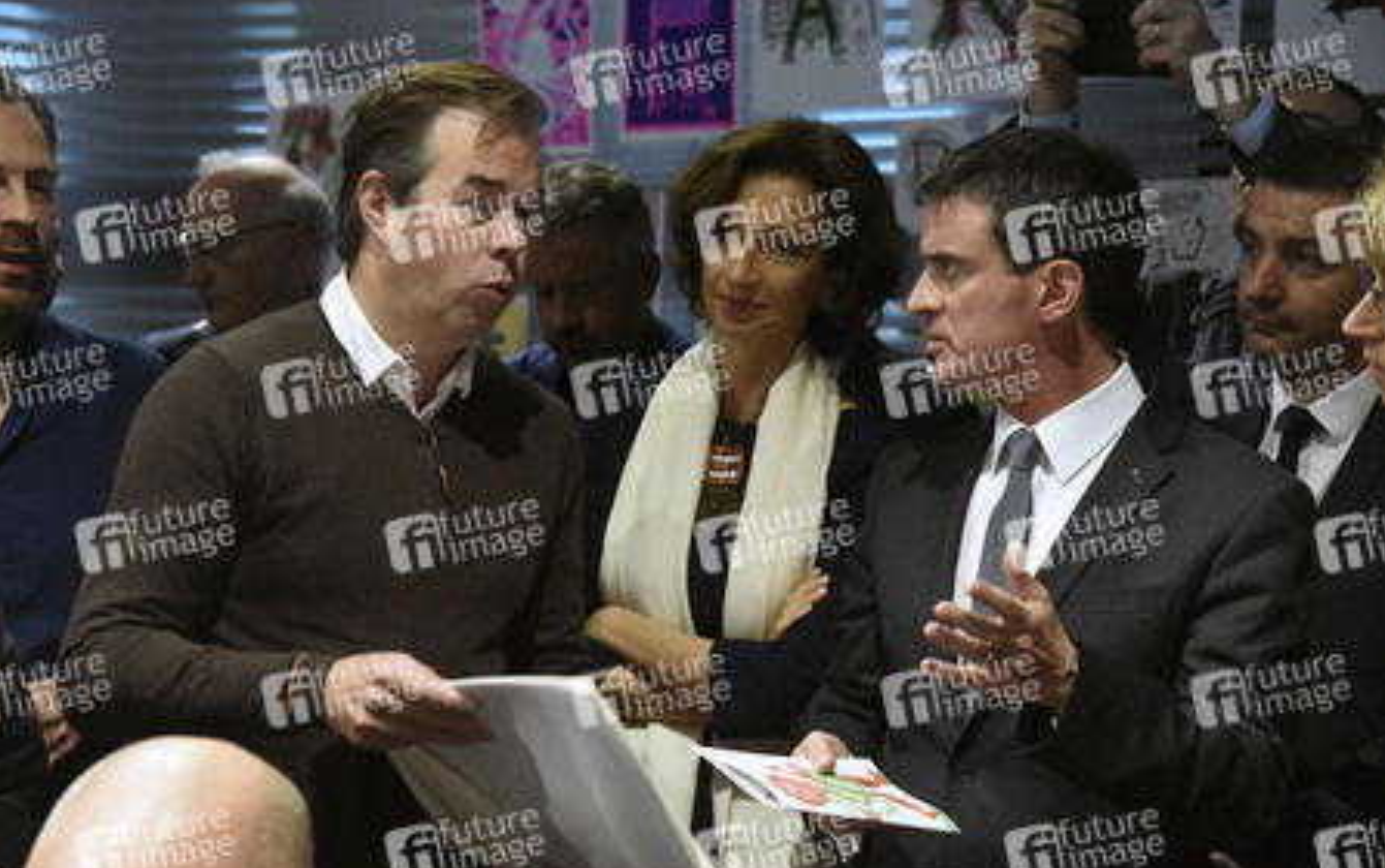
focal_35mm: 77
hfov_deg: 26.8
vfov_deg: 17.0
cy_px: 459
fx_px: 2908
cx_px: 692
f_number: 5.6
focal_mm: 75
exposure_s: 1/60
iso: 12800
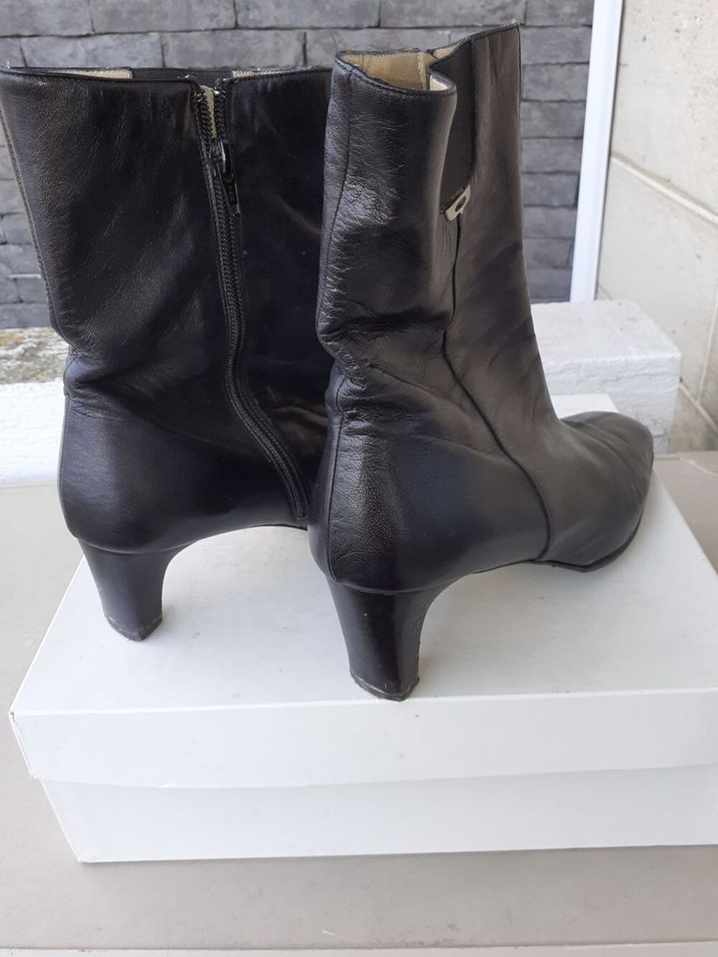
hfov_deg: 51.4
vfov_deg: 65.3
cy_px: 478
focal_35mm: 27
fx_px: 747
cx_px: 359
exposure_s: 1/428
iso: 40
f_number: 1.9
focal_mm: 3.6
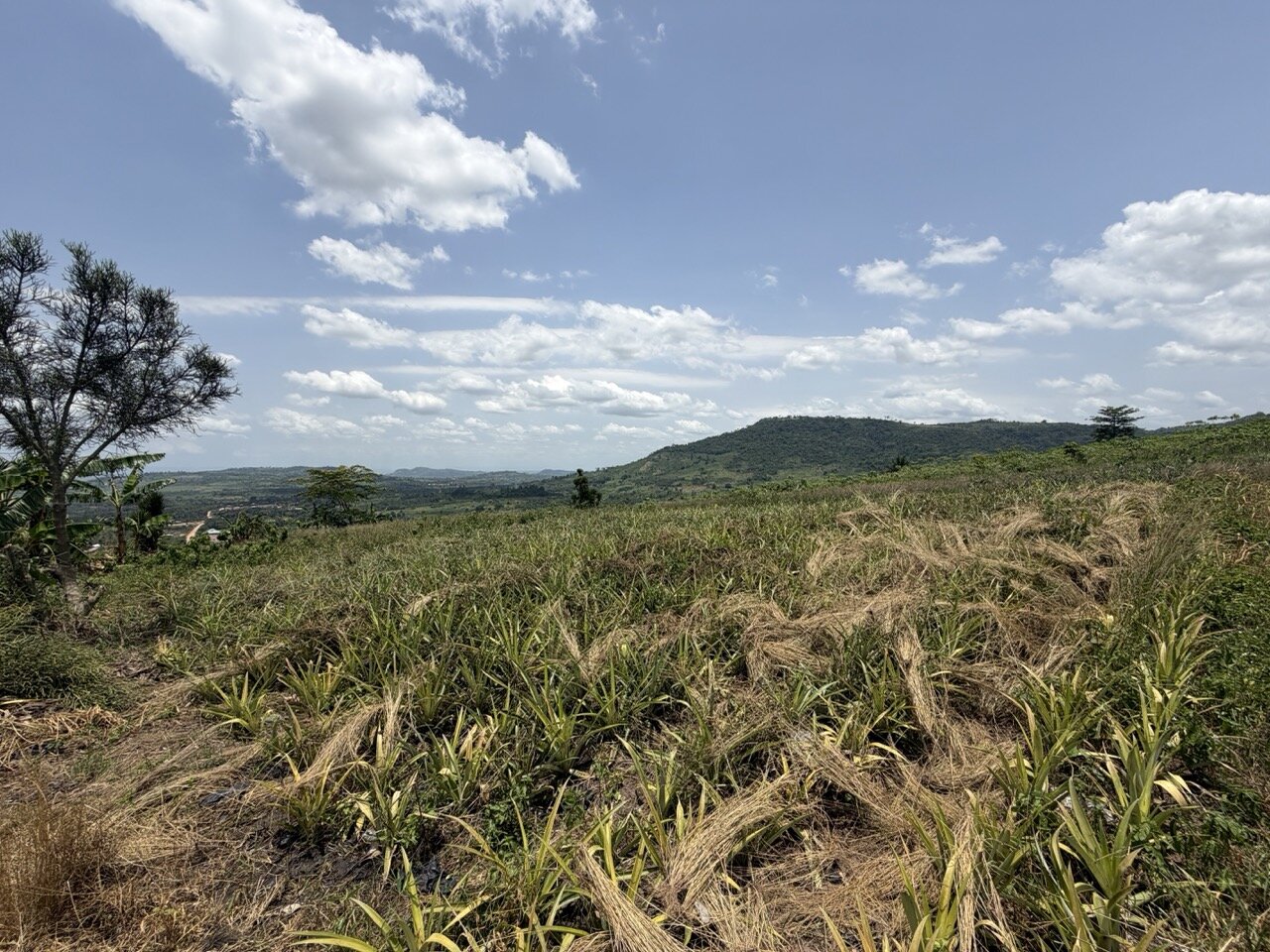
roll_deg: +0.0
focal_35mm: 14
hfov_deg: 102.1
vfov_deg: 85.7
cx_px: 635
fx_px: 514
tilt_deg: -1.7
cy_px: 476
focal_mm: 2.22
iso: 20
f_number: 2.2
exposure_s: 1/1497
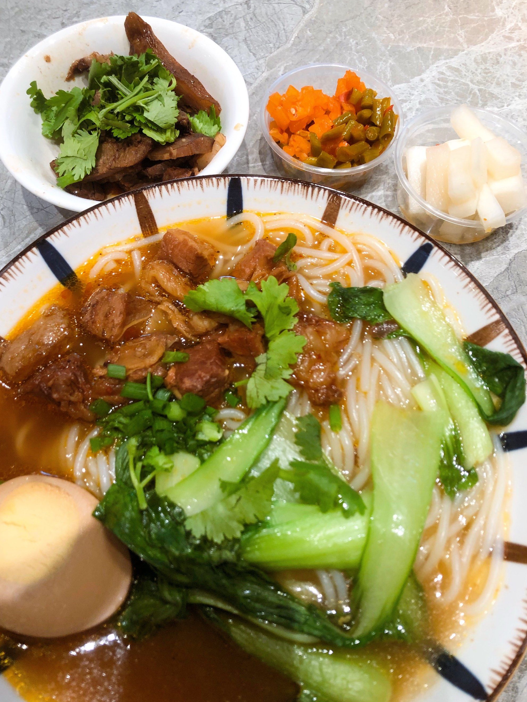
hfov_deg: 48.2
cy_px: 349
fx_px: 589
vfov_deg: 61.7
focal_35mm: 29
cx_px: 255
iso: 25
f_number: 1.8
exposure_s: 1/33
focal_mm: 3.99
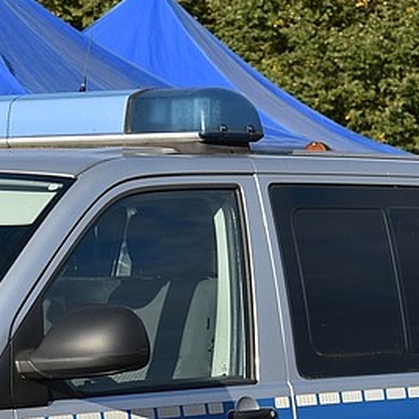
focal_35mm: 200
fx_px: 2739
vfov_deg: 8.7
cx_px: 47
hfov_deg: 8.7
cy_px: 452
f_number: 9
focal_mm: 70
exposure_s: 1/320
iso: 200
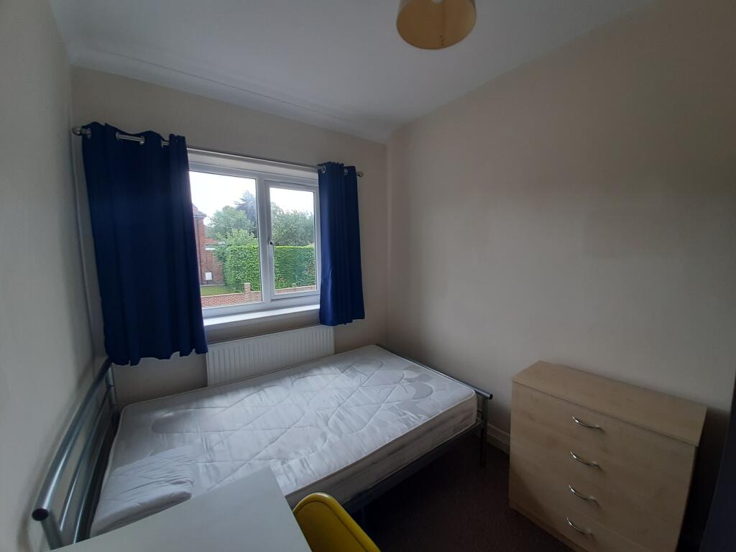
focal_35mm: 13
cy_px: 276
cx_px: 368
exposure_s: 1/100
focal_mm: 1.42
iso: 50
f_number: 2.2
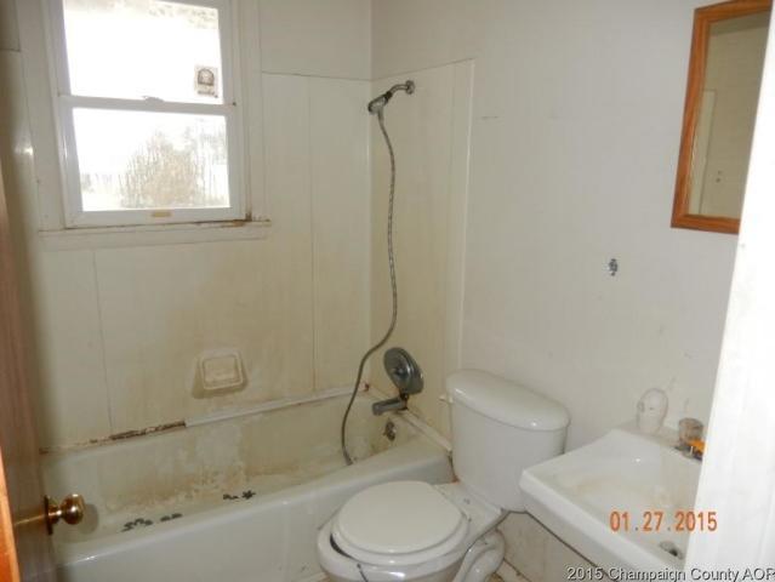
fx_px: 560
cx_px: 388
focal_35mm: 25
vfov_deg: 54.9
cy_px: 291
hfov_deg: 69.4
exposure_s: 1/30
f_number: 3.4
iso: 200
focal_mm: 4.5
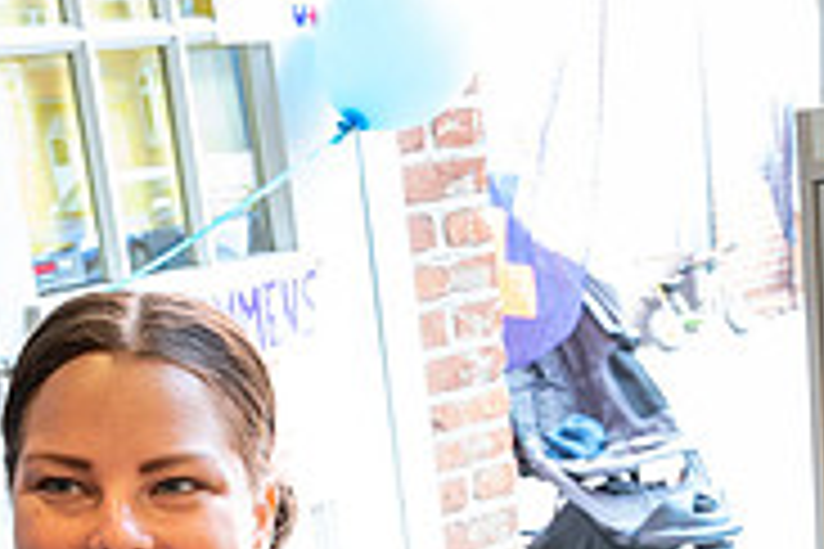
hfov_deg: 26.6
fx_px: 1739
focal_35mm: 76
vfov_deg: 16.7
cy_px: 758
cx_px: 360
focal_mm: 24
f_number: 6.3
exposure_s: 1/125
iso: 3200
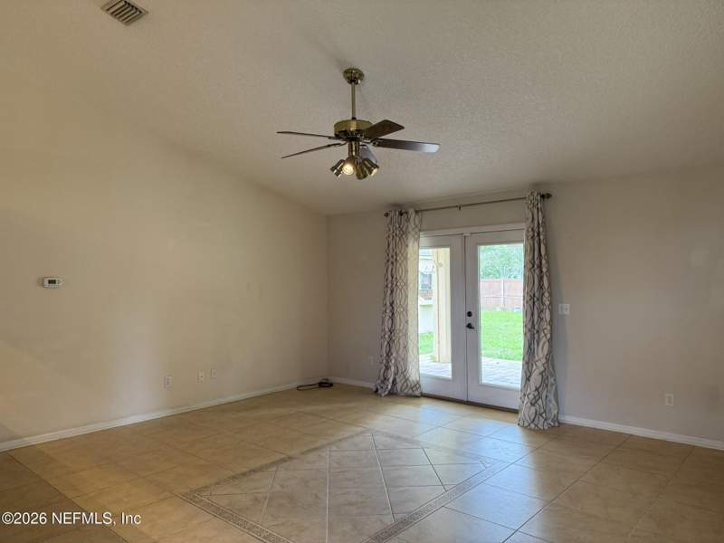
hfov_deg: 71.6
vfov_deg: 56.8
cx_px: 362
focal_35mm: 24
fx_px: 502
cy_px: 272
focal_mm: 6.76
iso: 200
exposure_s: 1/122
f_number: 1.78
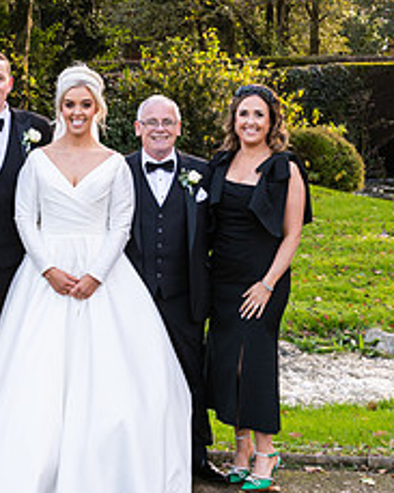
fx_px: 1459
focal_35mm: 100
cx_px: 86
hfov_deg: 15.3
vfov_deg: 19.1
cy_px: 167
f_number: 6.3
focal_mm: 42
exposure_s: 1/160
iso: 640
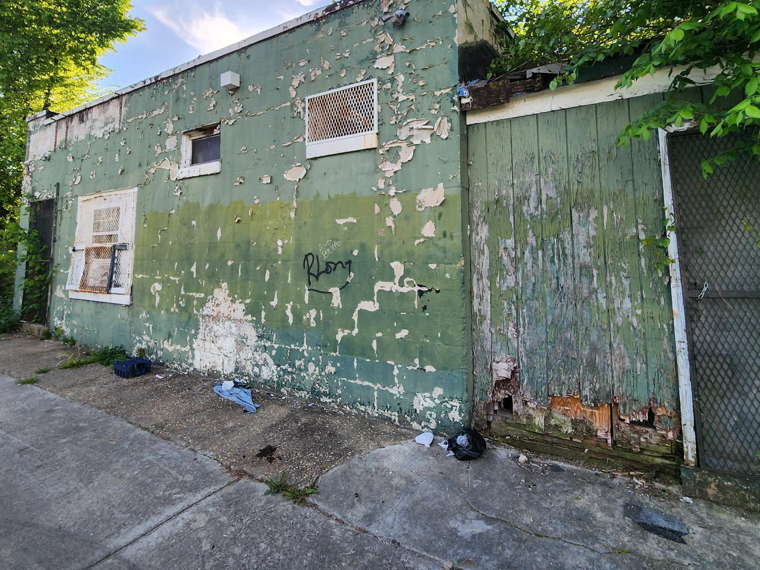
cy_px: 204
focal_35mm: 18
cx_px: 379
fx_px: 395
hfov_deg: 87.8
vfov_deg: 70.1
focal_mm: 2.2
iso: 50
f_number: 2.2
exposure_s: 1/604
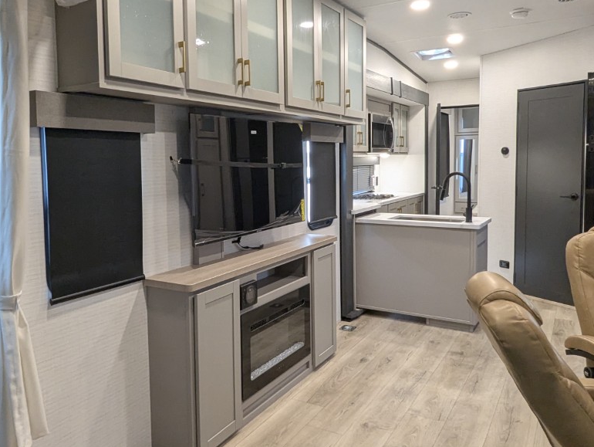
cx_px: 270
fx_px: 498
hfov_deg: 61.5
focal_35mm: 29
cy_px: 194
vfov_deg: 48.2
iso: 250
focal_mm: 2.35
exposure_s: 1/53.5
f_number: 2.2
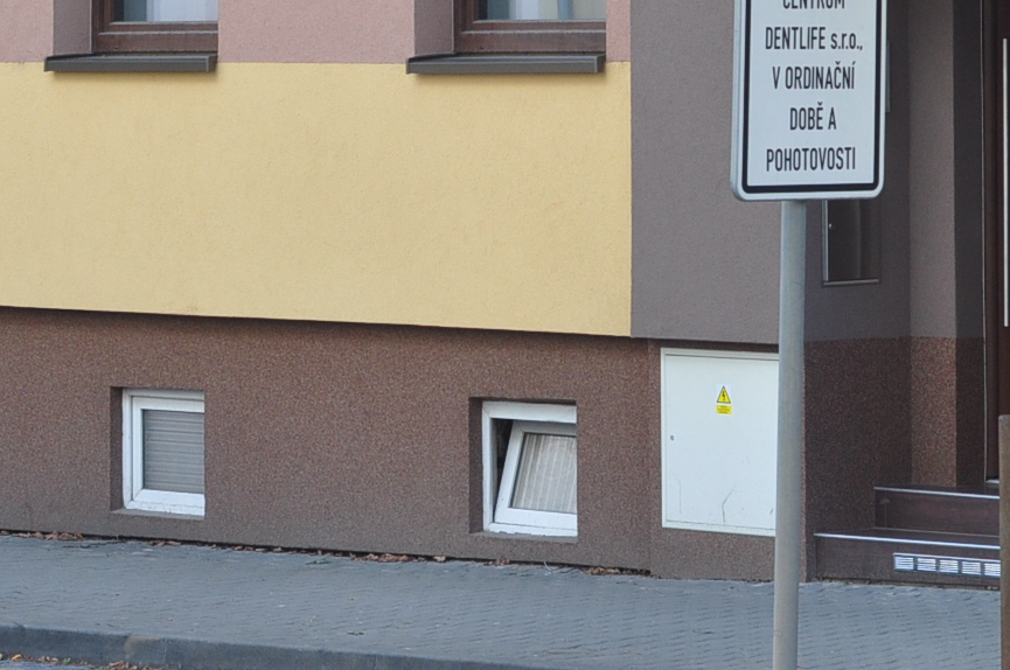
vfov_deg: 7.3
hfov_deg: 11.1
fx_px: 5211
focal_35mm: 186
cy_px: -43
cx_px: 406
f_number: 7.1
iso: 400
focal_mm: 50
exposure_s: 1/200
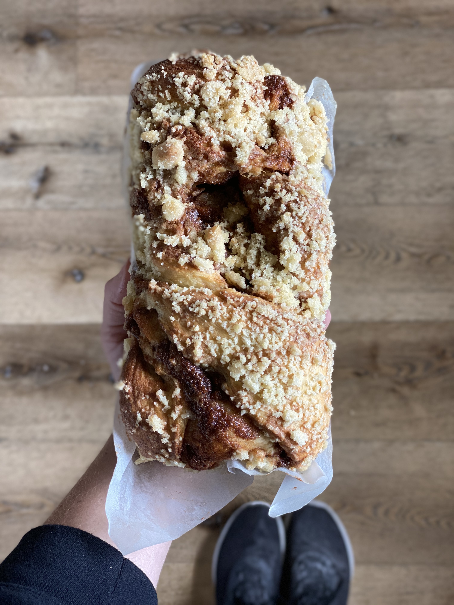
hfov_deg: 28.0
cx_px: 227
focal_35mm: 52
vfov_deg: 36.8
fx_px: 909
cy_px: 302
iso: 80
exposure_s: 1/120
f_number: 2
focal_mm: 6
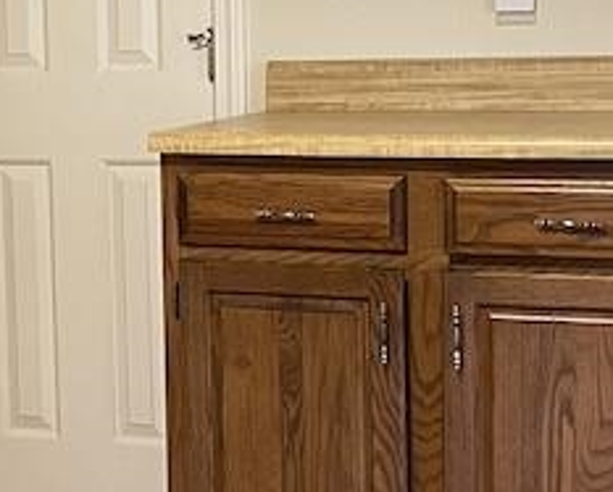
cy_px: 168
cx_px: -150
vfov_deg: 13.6
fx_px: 2053
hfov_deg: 16.2
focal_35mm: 113
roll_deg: +1.8
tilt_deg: -5.0
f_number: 1.6
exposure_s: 1/60
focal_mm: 5.1
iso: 200
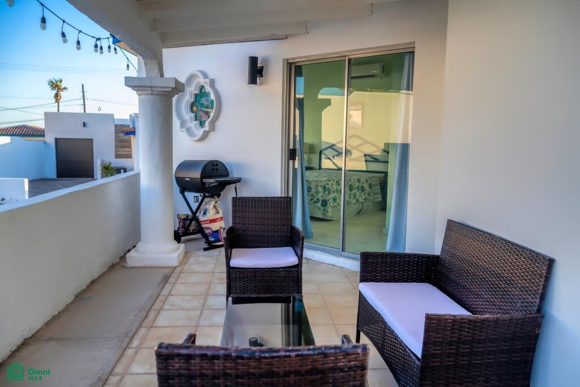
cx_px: 290
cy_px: 194
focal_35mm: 28
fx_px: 451
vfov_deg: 46.4
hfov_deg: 65.5
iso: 50
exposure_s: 1/100
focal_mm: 28
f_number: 4
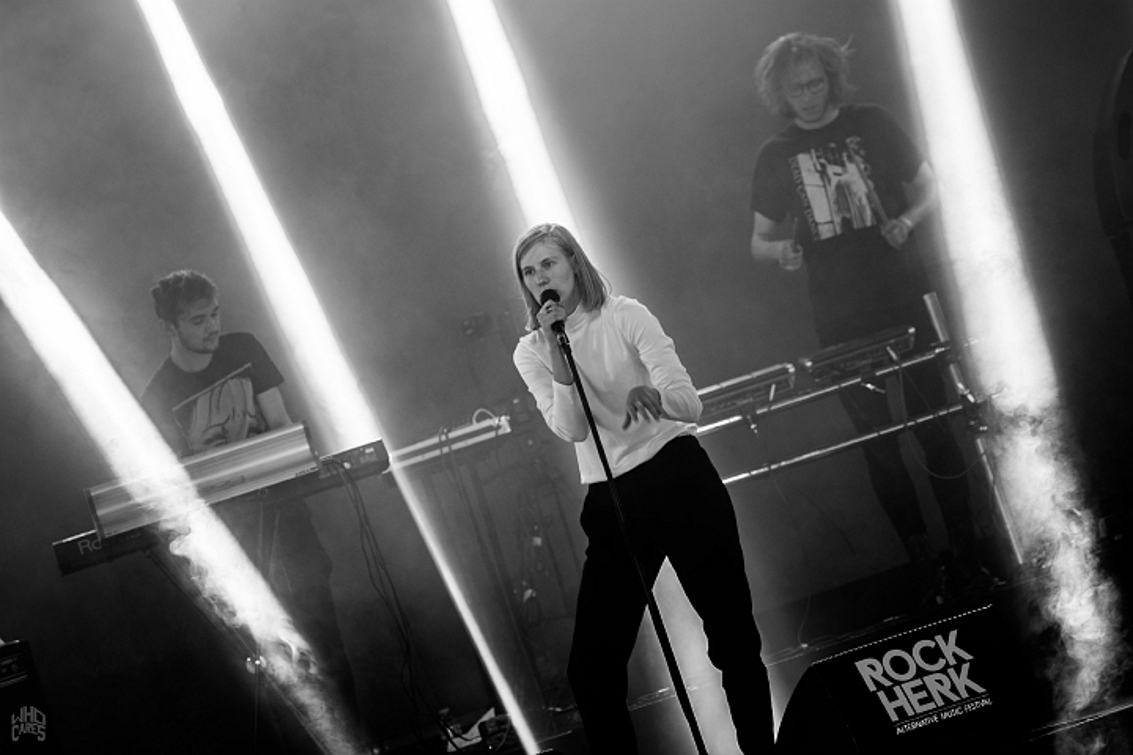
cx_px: 566
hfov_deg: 7.8
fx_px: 8261
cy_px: 378
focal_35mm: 262
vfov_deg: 5.2
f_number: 2.8
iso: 320
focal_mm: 175
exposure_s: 1/100
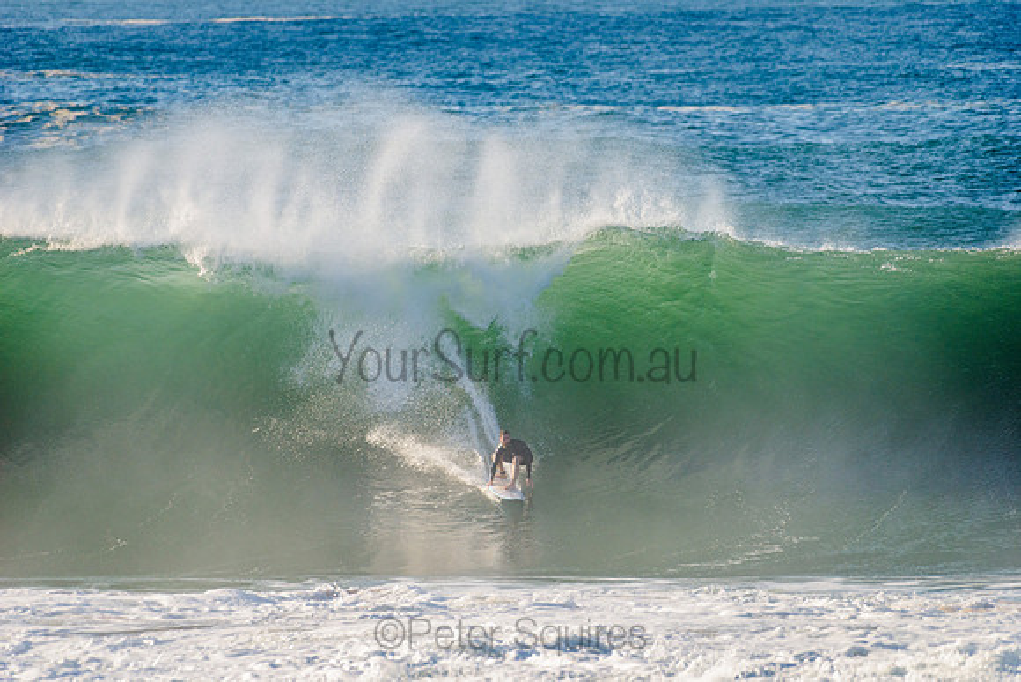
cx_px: 510
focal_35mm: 500
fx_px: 14183
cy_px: 341
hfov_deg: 4.1
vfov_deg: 2.8
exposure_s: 1/1600
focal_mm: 500
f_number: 5.6
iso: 220
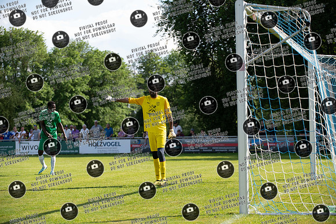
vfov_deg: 14.0
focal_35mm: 98
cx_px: 168
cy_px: 112
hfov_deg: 20.8
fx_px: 915
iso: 360
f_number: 3.5
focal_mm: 98
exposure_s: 1/1600
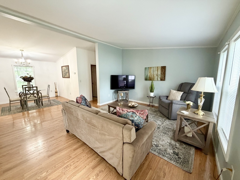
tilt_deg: -8.2
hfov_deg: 102.1
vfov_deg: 85.7
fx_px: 97
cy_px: 90
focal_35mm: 14
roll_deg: +1.0
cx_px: 120
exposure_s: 1/60
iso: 400
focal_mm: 2.22
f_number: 2.2
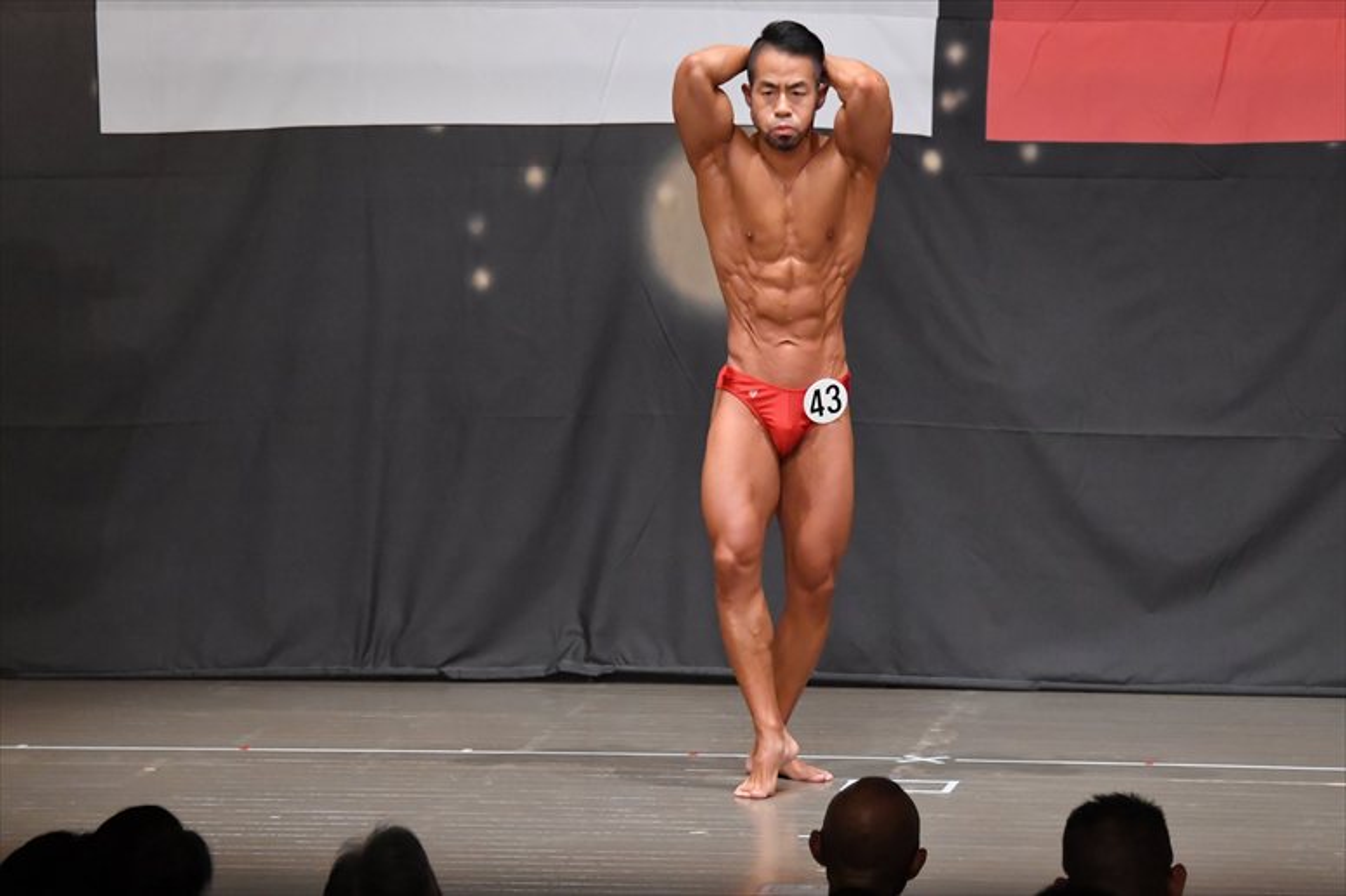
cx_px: 673
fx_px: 8409
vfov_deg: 6.1
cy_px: 448
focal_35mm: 225
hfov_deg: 9.2
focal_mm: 150
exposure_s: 1/400
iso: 6400
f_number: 5.6
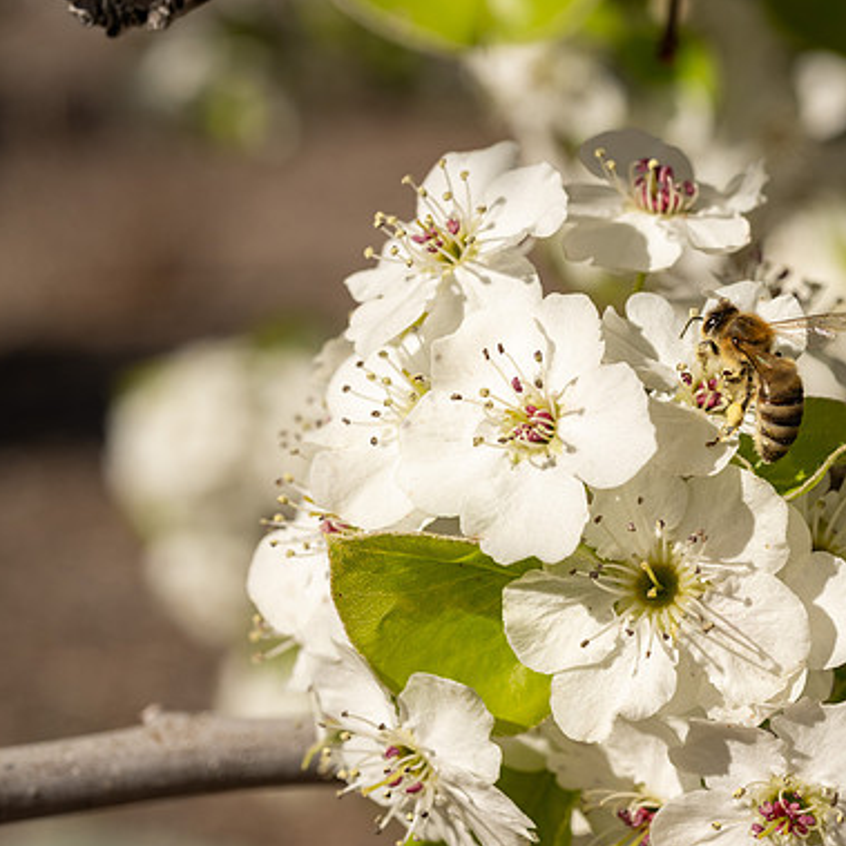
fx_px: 2157
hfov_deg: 22.0
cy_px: 427
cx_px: 638
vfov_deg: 22.2
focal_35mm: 78
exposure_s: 1/400
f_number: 10
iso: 160
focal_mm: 60
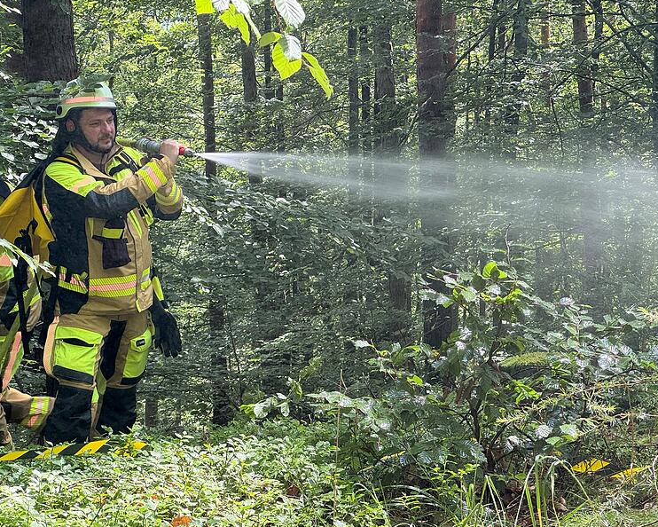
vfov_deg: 19.0
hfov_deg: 23.6
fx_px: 1578
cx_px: 341
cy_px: 264
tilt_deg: -8.9
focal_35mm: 81
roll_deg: +1.2
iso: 64
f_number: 2.8
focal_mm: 9
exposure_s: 1/99
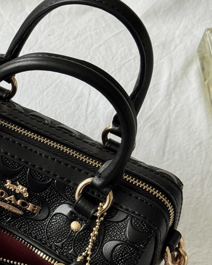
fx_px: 847
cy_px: 197
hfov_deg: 14.0
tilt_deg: -63.7
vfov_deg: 17.7
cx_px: -11
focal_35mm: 108
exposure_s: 1/117
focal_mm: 6.76
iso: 100
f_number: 1.78
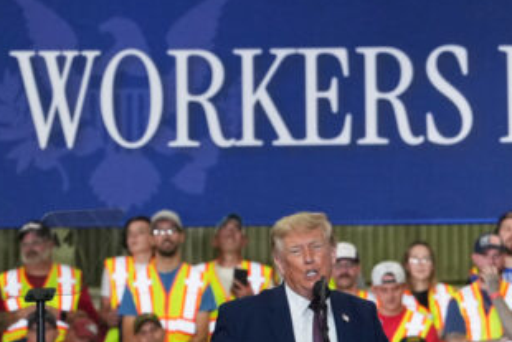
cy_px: 415
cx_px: 122
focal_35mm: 453
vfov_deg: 3.0
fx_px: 6445
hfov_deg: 4.5
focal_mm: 122
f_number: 4
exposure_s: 1/500
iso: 1600
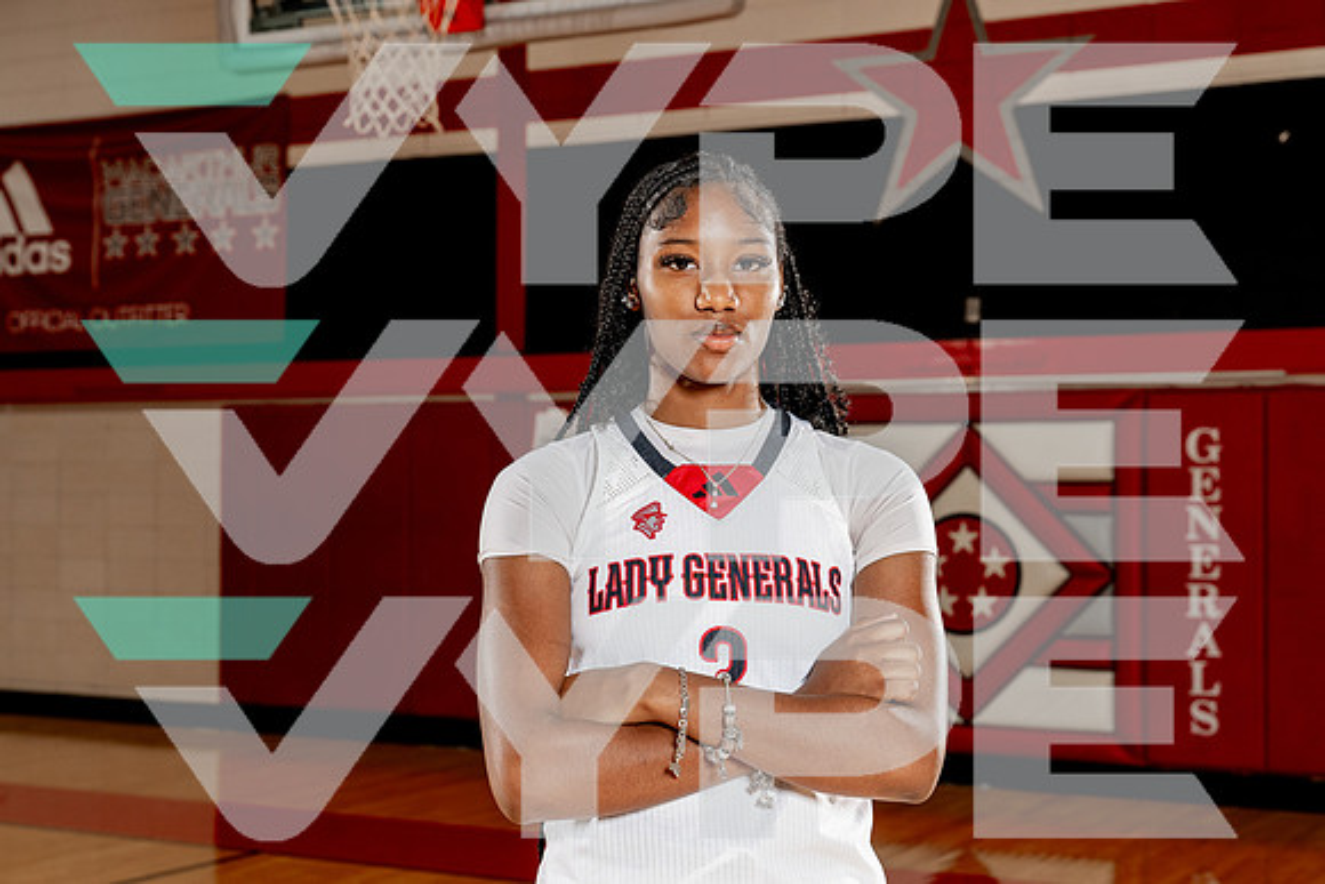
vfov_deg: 24.7
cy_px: 442
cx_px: 662
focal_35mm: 55
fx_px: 2019
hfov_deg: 36.3
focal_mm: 54
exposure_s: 1/250
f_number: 5.6
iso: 640
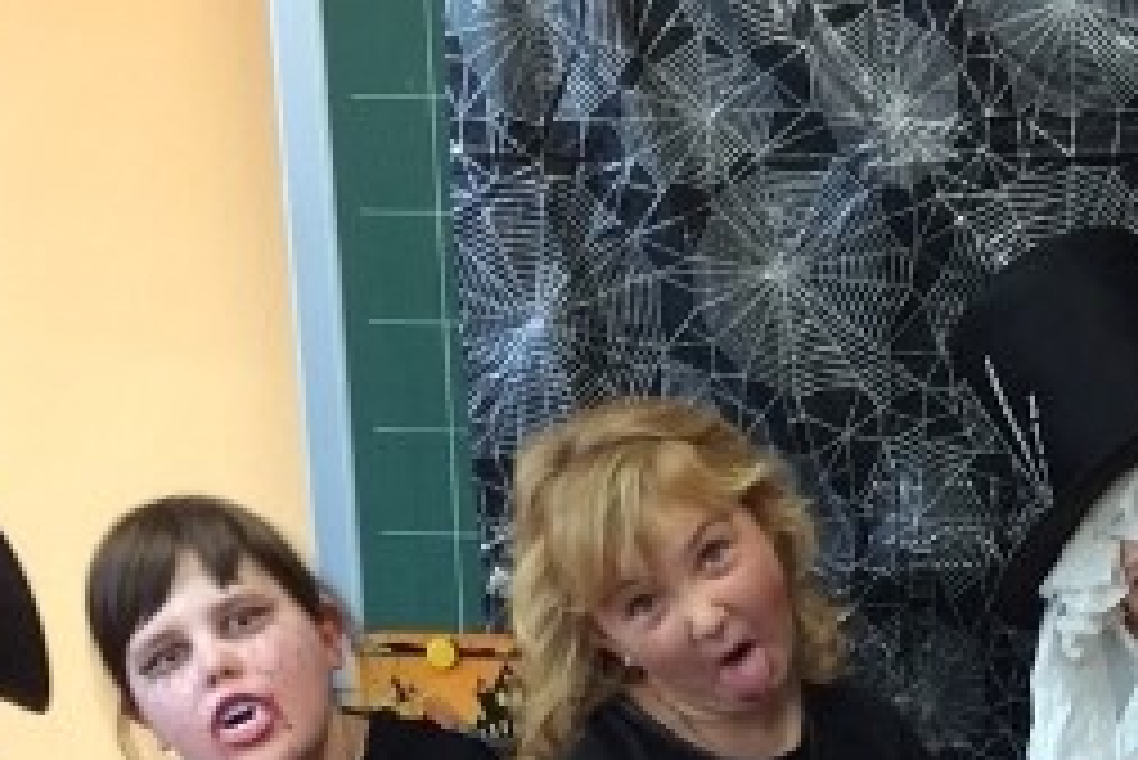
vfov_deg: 12.5
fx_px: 3321
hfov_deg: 19.3
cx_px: 873
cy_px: 1079
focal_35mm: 105
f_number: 2.4
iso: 64
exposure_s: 1/25
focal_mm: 3.3
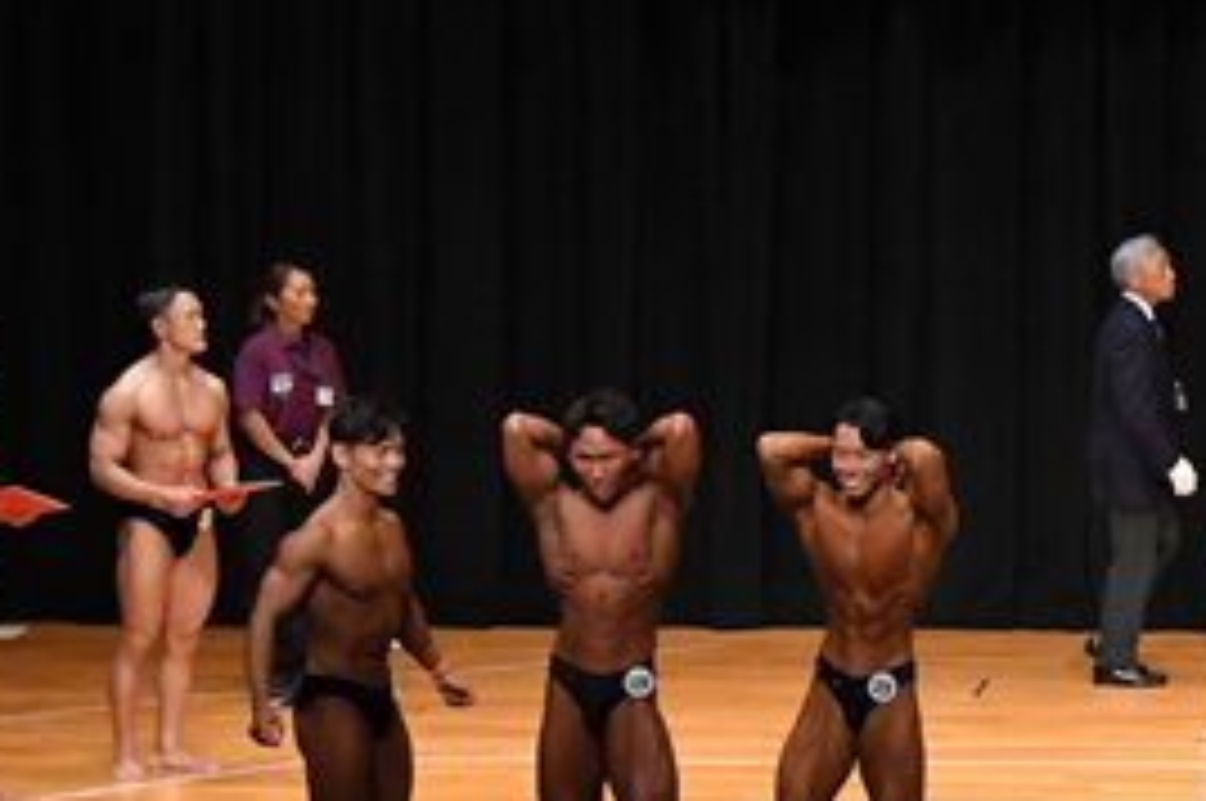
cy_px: 144
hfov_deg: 10.4
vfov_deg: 7.1
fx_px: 6491
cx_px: 1496
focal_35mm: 194
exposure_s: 1/400
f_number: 5.6
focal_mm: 45
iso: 4000
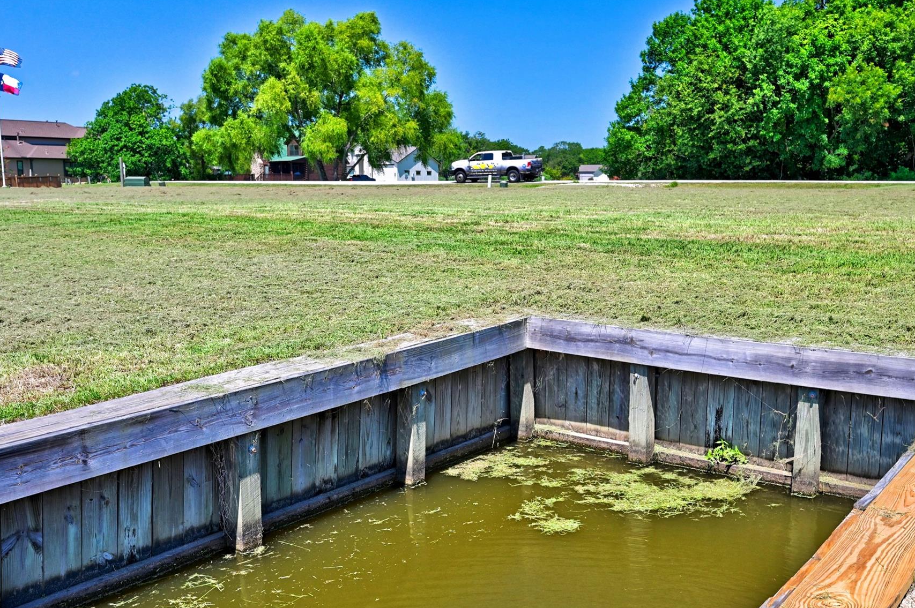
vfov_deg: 36.8
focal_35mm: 36
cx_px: 477
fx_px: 914
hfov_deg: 53.2
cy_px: 340
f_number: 8
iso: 400
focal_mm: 30
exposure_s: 1/500
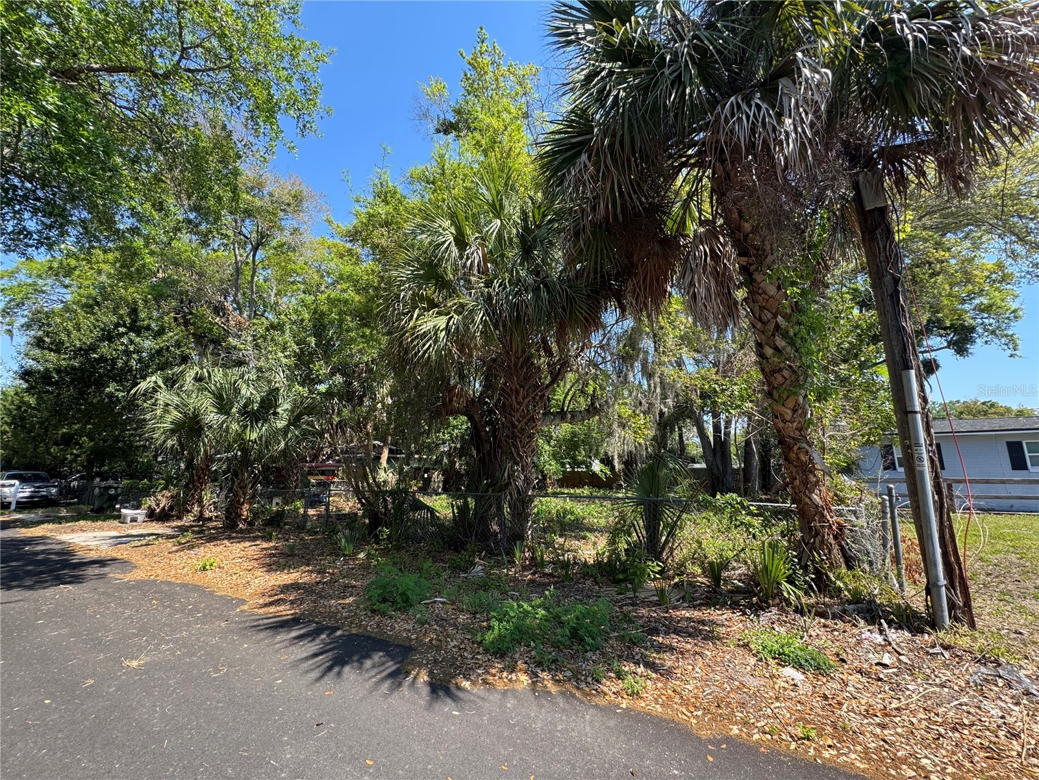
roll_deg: -0.6
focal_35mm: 14
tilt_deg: +10.6
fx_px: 420
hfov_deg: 102.1
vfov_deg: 85.7
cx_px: 520
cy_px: 390
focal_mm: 2.22
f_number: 2.2
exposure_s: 1/346
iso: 40
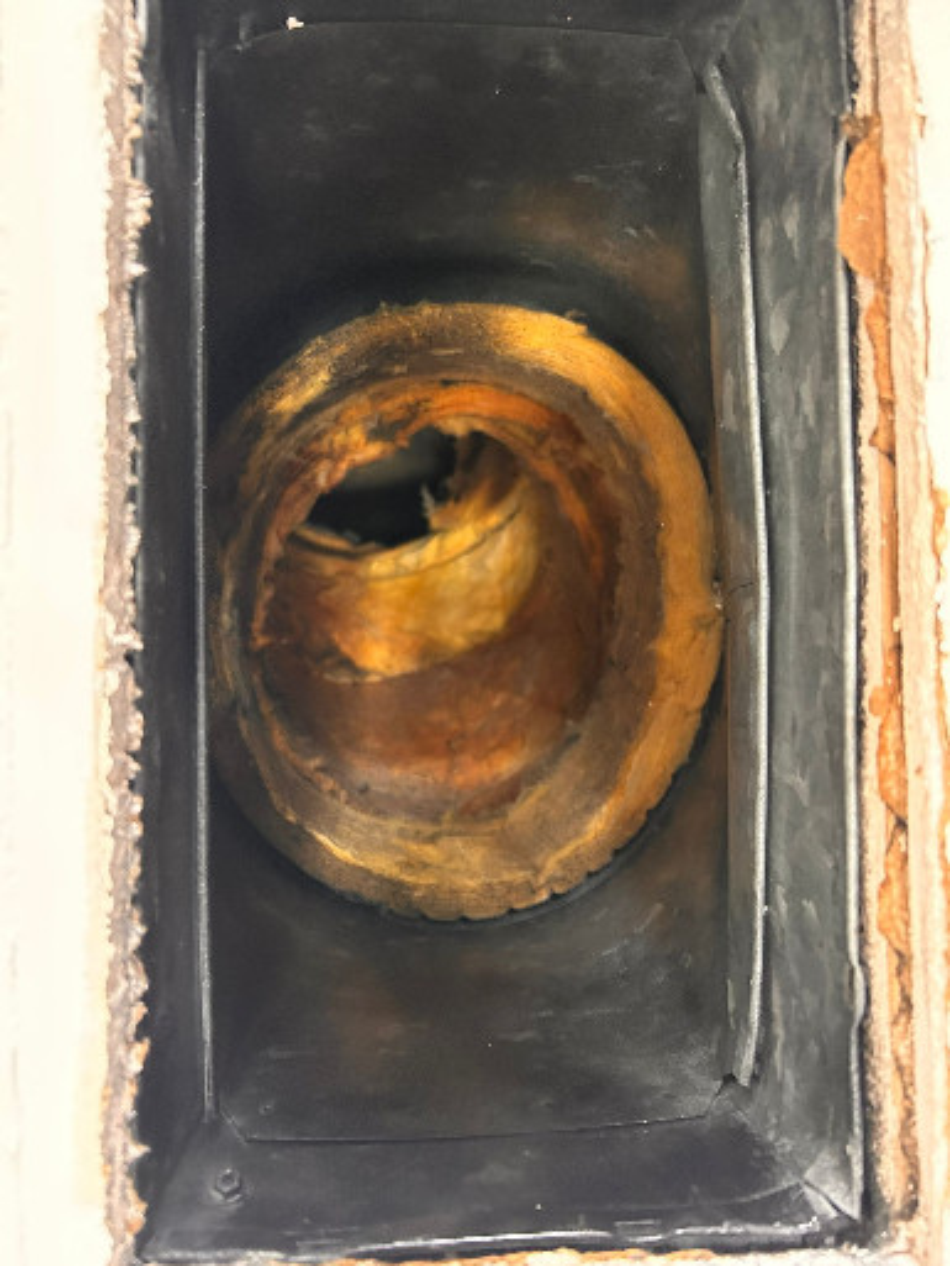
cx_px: 475
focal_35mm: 28
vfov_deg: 63.4
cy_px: 633
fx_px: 1024
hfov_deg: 49.8
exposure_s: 1/3546
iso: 20
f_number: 1.8
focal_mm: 4
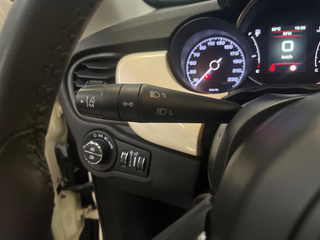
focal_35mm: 26
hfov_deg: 67.3
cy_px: 120
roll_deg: +5.7
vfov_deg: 53.1
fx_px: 240
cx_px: 160
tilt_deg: -24.9
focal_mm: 5.1
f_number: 1.6
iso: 400
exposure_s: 1/50
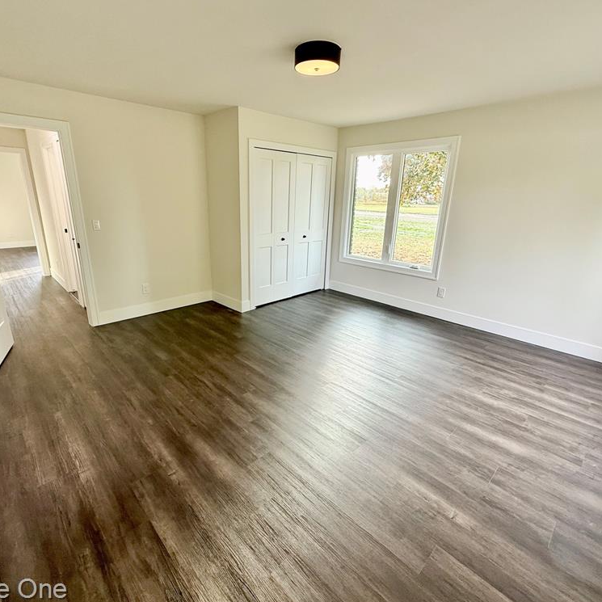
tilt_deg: -17.8
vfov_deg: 84.0
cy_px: 297
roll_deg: -1.2
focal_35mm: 17
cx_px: 282
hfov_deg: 83.9
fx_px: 334
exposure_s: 1/99
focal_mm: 2.22
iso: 125
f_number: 2.2
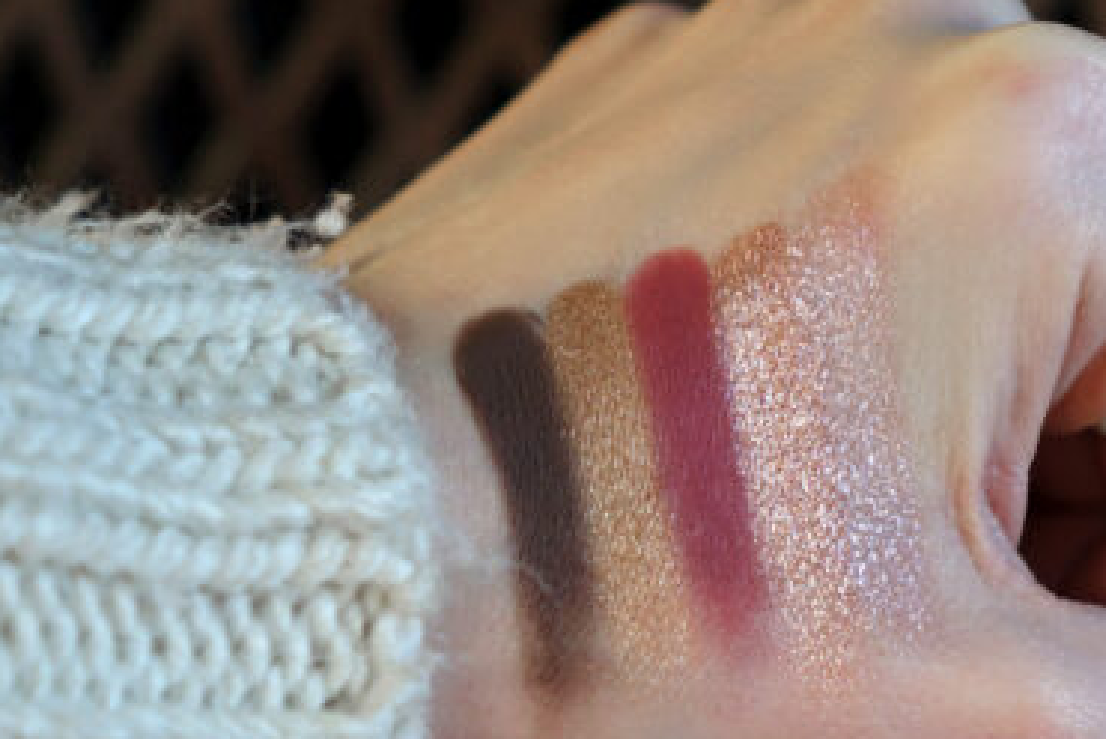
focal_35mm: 200
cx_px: 811
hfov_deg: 10.3
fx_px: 6149
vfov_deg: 6.9
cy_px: 440
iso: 500
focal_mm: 49.44
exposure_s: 1/200
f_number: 2.8
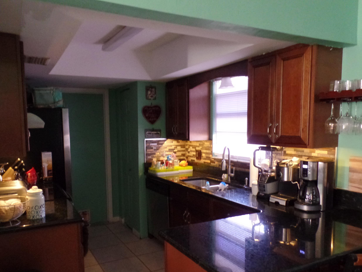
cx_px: 166
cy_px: 155
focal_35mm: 28
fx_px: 293
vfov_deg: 49.6
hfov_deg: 63.3
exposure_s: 1/15
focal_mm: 4.1
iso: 800
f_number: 2.8
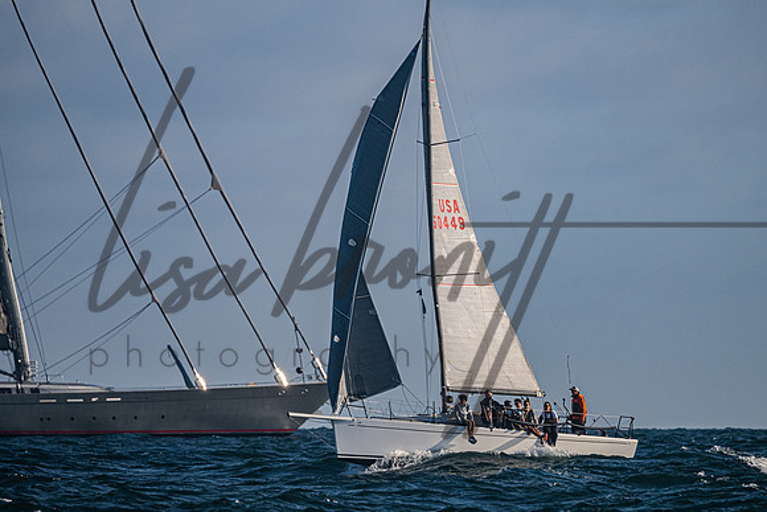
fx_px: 11086
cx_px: 456
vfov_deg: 2.6
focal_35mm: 520
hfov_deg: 4.0
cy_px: 218
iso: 400
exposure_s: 1/3200
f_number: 6.3
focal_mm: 400
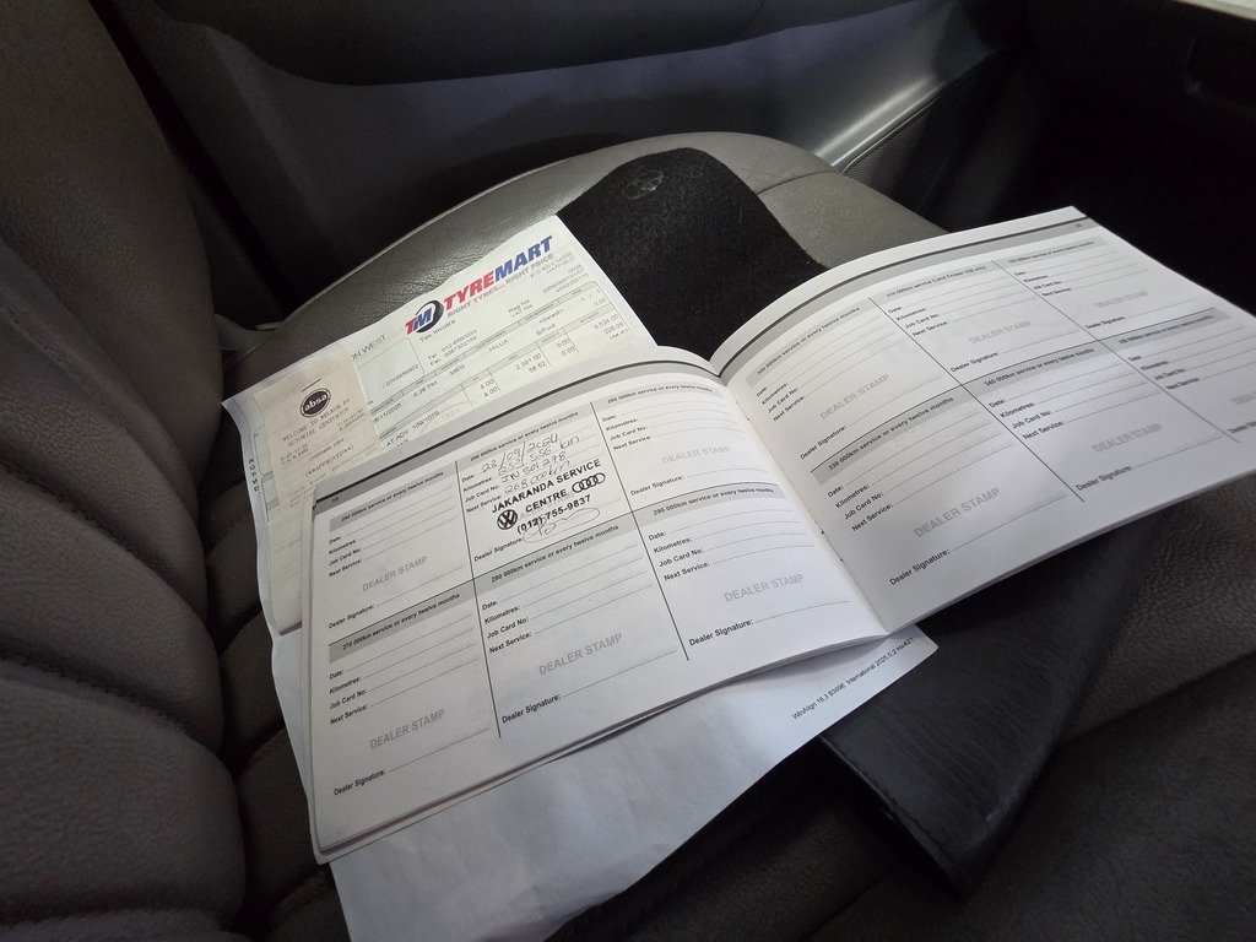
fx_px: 472
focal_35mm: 13
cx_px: 628
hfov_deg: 106.2
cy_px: 471
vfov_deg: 89.9
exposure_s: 1/50
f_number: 2.2
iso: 640
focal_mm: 2.2
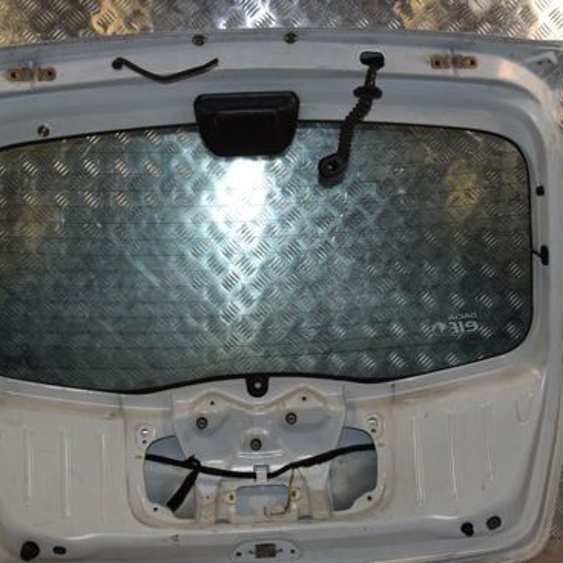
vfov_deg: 41.8
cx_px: 288
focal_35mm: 40
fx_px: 736
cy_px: 298
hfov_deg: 41.9
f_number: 11
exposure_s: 1/200
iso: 800
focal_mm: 18
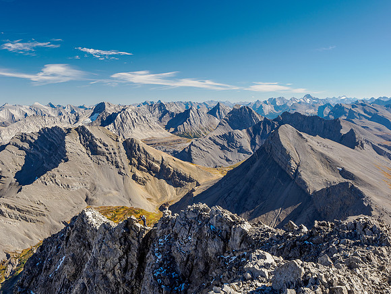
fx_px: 407
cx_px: 196
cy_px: 147
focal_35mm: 36
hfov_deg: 51.4
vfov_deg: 39.7
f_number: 8
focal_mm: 18
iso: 200
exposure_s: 1/100
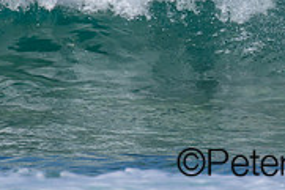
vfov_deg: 0.6
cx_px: 360
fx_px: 19569
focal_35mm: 2470
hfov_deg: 0.8
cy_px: -80
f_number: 8
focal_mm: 560
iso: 400
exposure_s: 1/2000
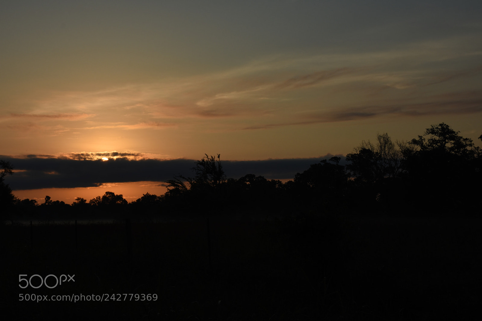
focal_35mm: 63
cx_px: 241
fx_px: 843
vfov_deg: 21.6
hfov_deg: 31.9
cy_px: 160
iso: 200
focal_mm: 42
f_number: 10
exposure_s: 1/1600
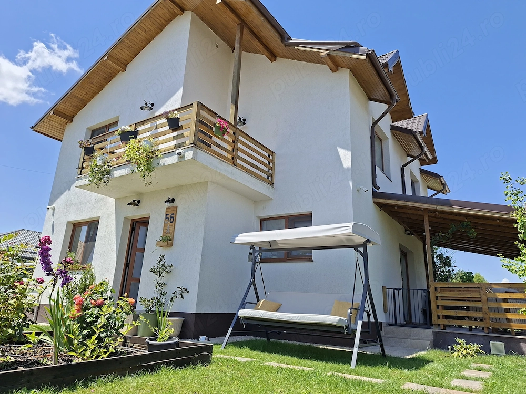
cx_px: 263
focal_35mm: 23
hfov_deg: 73.9
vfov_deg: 58.9
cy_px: 197
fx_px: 349
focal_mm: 5.54
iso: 40
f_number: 1.8
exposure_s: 1/1587
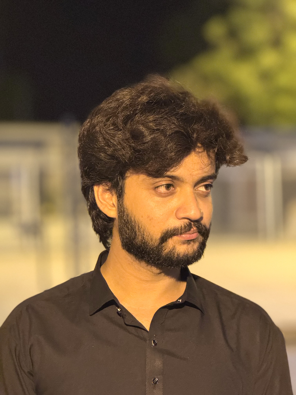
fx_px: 1368
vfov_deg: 16.4
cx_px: 148
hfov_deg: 12.3
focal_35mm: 120
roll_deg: +1.6
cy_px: 198
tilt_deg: -0.3
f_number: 2.8
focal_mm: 15.66
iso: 800
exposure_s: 1/33
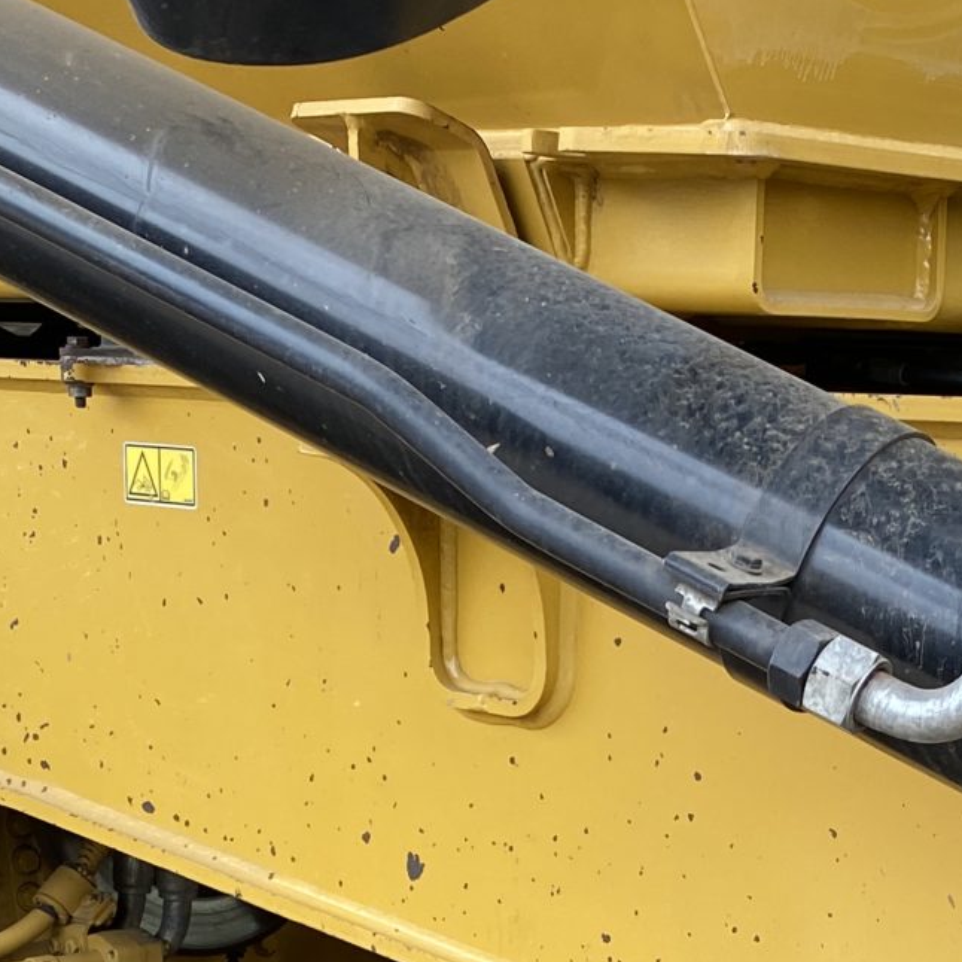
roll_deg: -0.8
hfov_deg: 18.8
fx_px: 2861
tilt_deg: -10.9
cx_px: 828
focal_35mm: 91
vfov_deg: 18.3
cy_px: 1084
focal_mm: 4.25
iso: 32
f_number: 1.8
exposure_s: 1/349
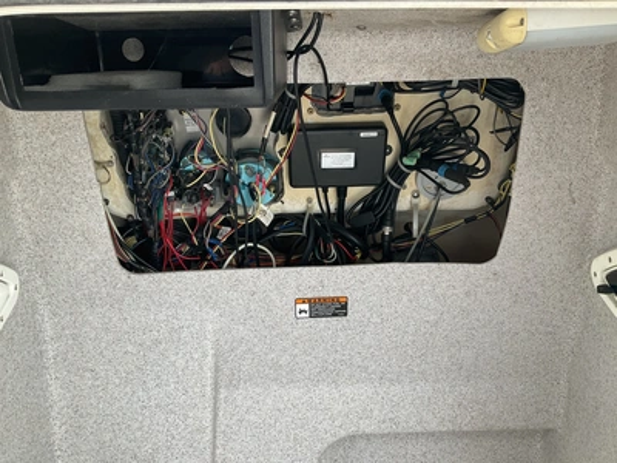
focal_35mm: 29
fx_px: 517
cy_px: 232
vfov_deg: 48.2
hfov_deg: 61.7
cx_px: 308
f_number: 1.8
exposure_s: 1/122
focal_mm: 3
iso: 20
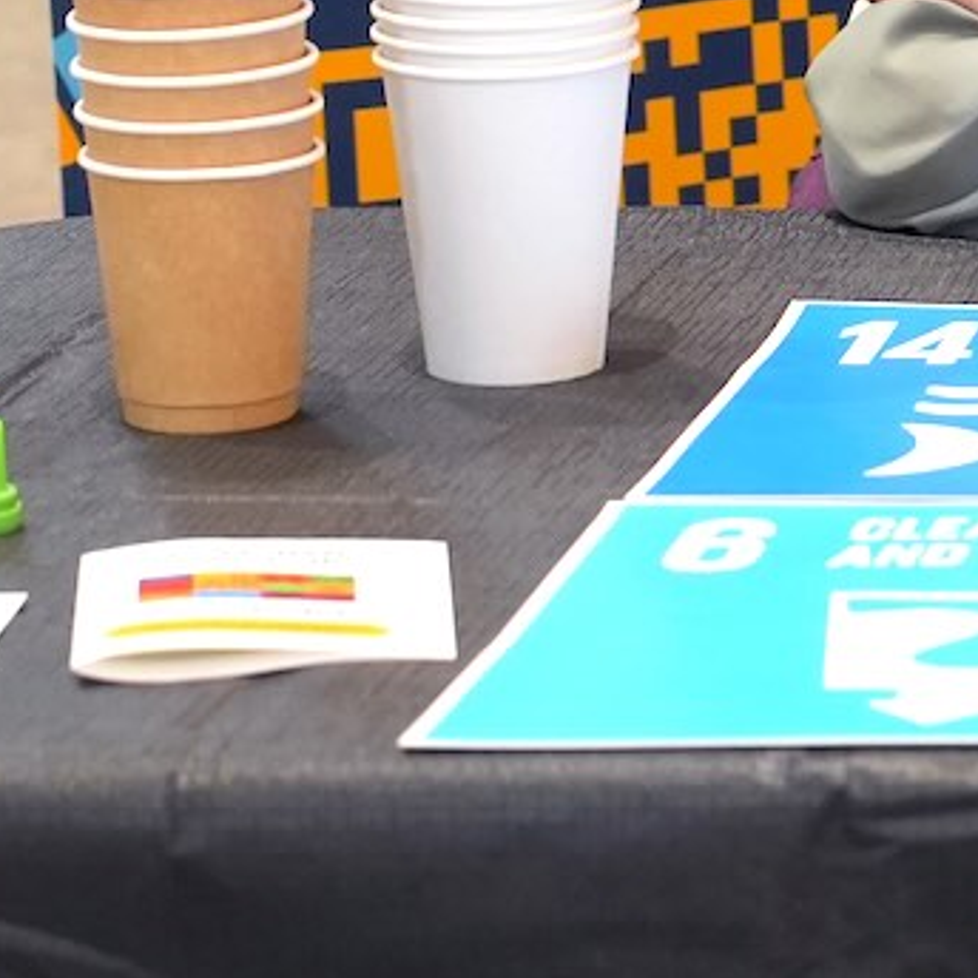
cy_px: 4
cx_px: 1859
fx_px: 7480
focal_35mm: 234
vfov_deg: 7.4
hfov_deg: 7.2
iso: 1000
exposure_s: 1/50
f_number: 3.5
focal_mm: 43
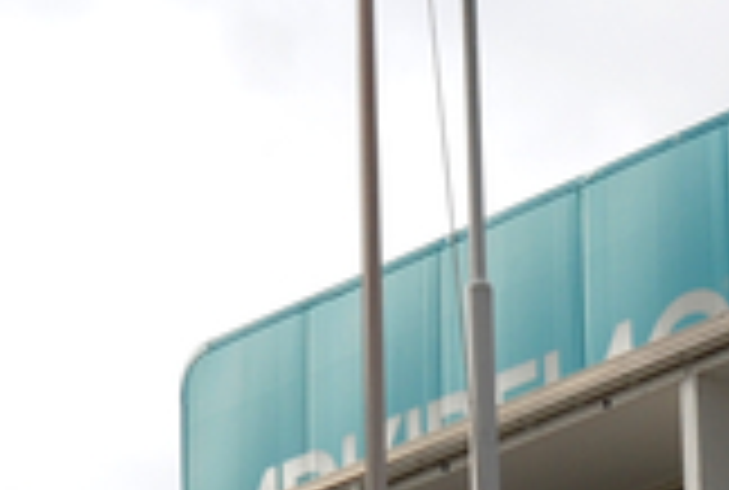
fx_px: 6600
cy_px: -112
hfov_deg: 6.3
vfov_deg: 4.2
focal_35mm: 325
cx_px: 738
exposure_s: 1/640
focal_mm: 44
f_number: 5.6
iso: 100
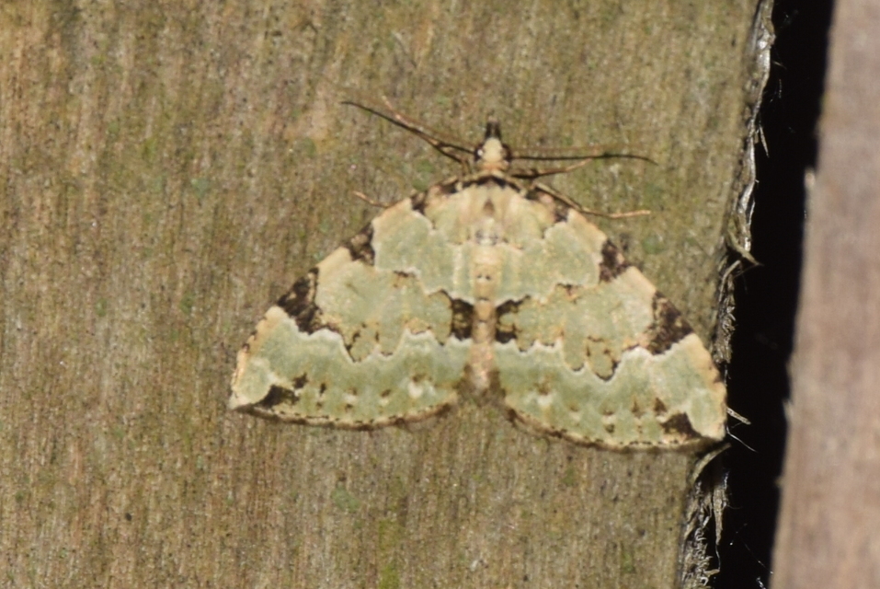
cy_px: 294
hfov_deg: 9.8
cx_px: 440
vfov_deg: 6.6
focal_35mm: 210
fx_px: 5138
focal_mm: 140
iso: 100
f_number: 11
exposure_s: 1/160
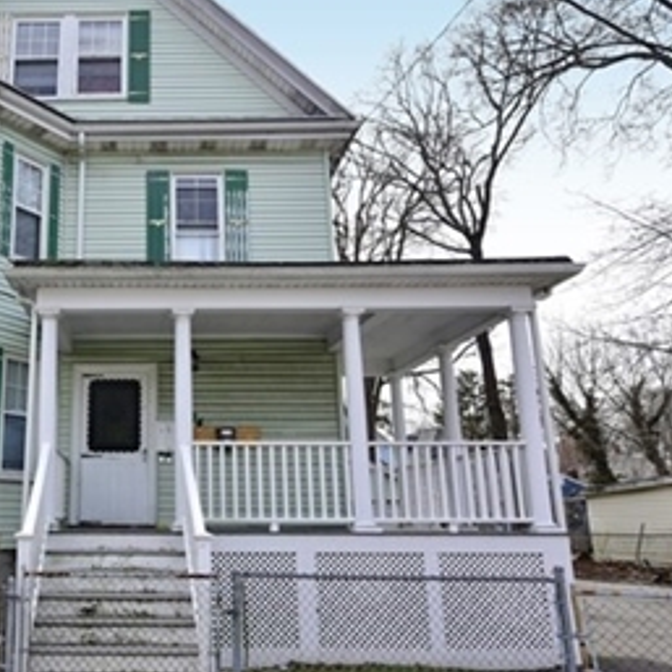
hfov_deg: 54.1
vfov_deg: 59.1
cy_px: 344
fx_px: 593
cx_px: 114
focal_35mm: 27
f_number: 10
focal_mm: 16
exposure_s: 1/160
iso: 200
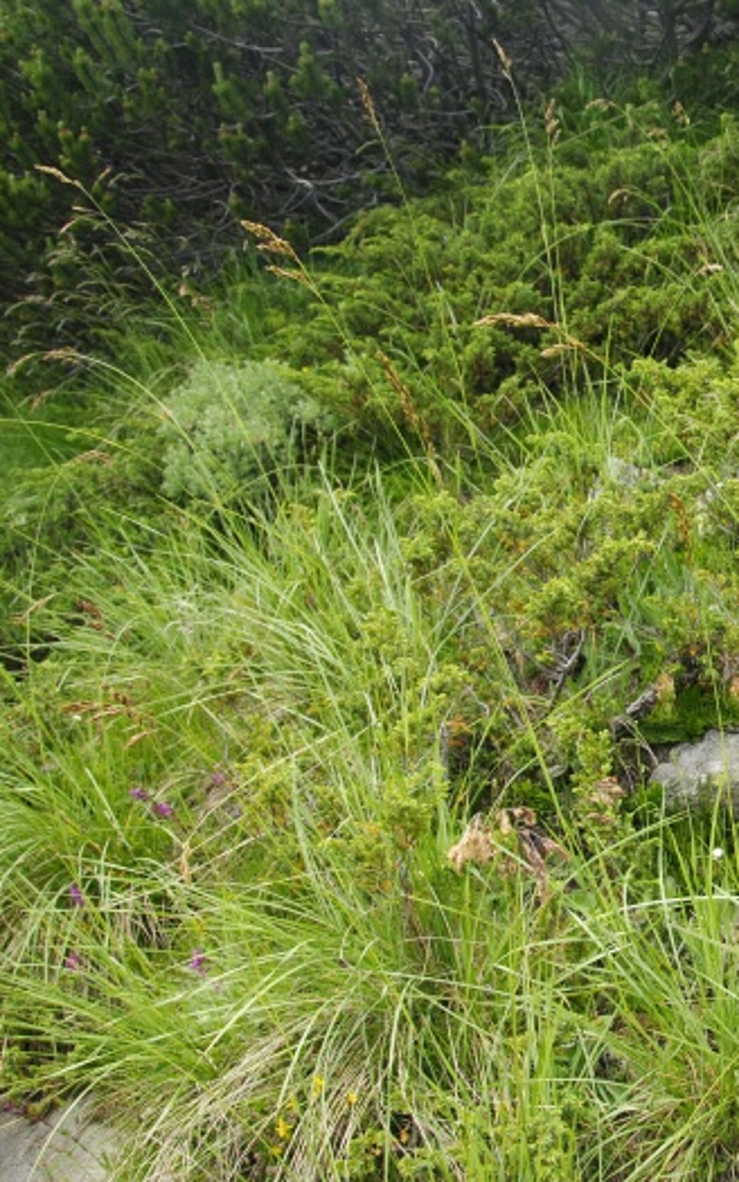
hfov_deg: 28.0
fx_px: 1354
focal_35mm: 42
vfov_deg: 47.2
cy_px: 597
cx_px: 804
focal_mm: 18
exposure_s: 1/125
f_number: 6.3
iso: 400
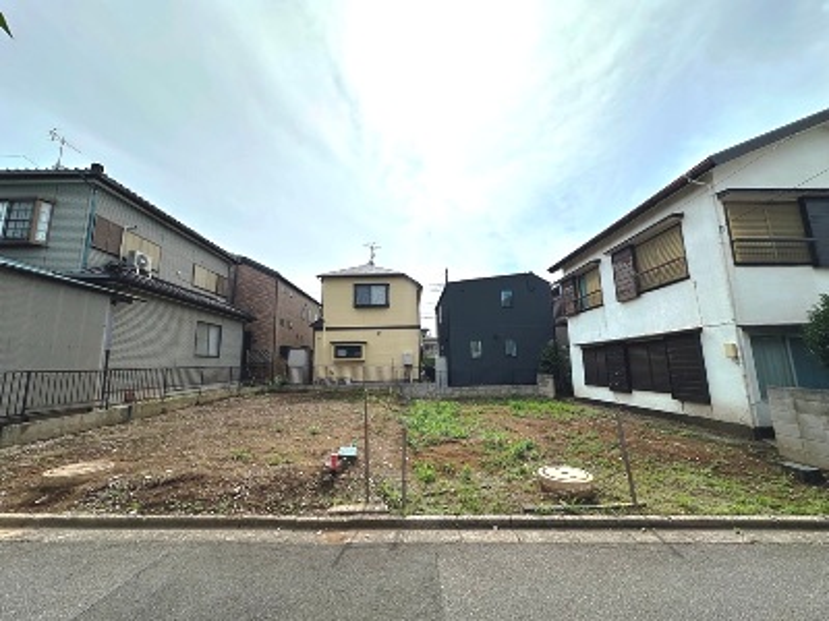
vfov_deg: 85.7
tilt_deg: +9.8
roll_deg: +1.0
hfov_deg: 102.1
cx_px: 414
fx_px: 335
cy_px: 310
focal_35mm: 14
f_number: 2.2
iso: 50
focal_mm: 2.22
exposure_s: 1/5051
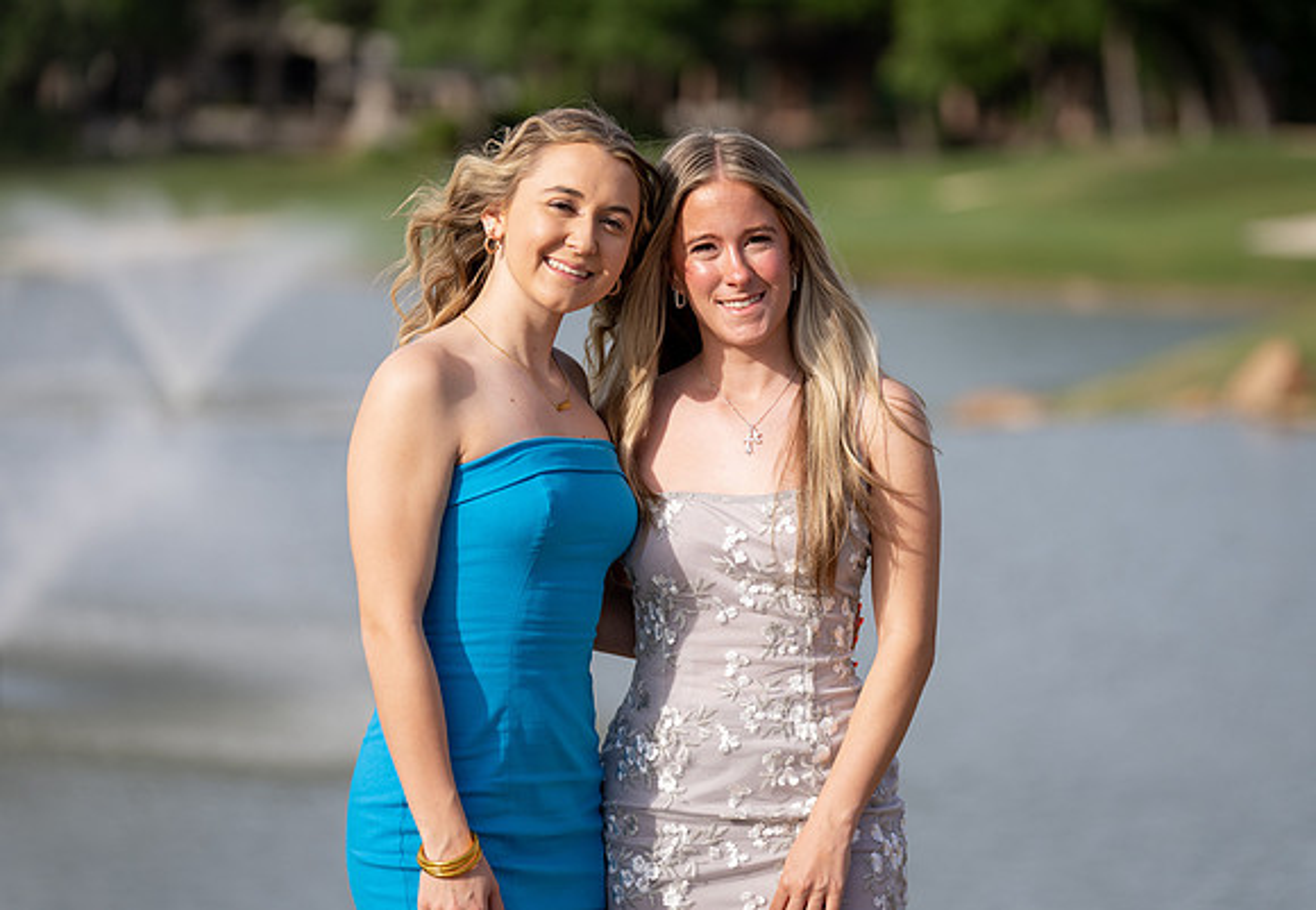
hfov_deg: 13.9
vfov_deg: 9.6
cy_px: 417
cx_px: 683
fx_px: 5391
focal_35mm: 146
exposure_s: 1/1600
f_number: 2.8
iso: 100
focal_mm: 131
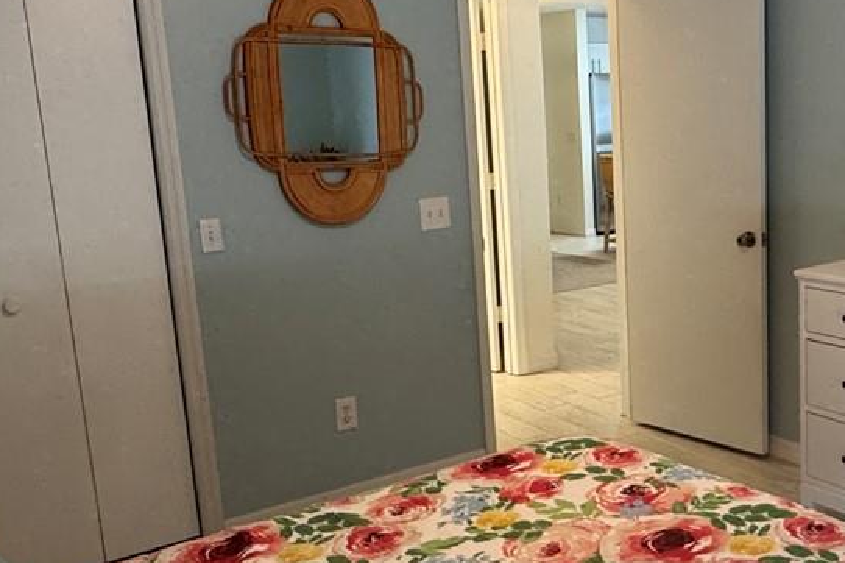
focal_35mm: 43
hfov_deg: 43.6
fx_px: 1009
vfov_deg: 31.2
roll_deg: +1.5
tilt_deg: -11.5
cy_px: 290
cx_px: 658
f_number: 2.2
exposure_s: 1/60
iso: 250
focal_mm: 2.22
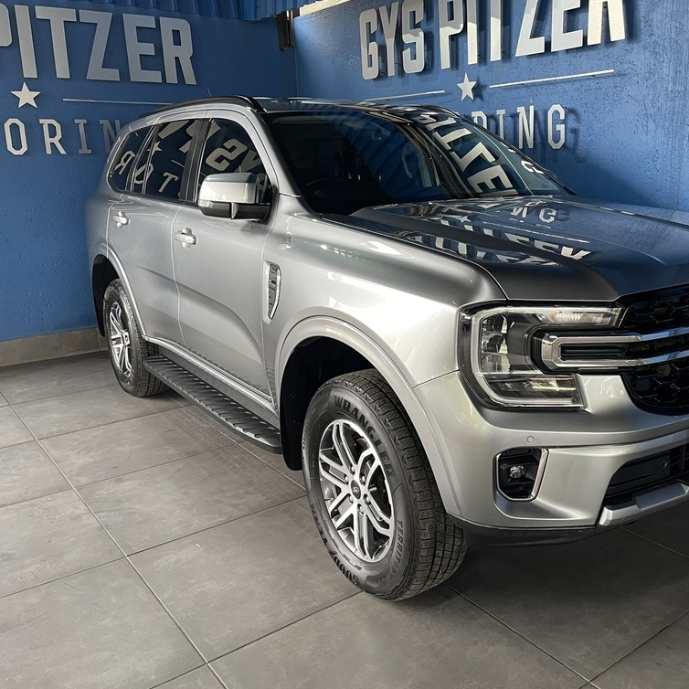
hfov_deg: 53.2
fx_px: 676
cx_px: 446
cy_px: 344
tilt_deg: -15.2
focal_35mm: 30
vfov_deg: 54.0
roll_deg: +1.4
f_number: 1.6
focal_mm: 5.1
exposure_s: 1/50
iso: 250
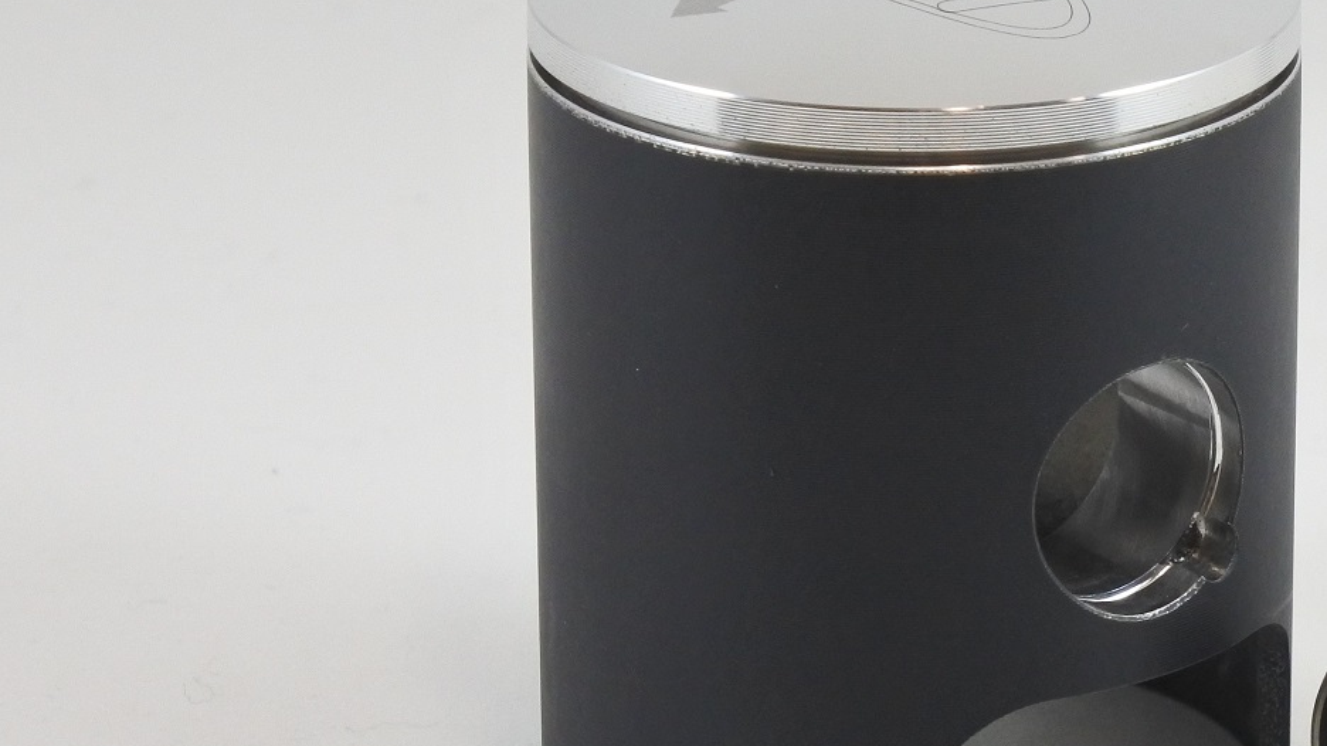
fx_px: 5488
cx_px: 995
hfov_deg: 13.7
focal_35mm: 156
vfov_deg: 7.8
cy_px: 569
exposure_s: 1/125
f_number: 5.6
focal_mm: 27.6
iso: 640
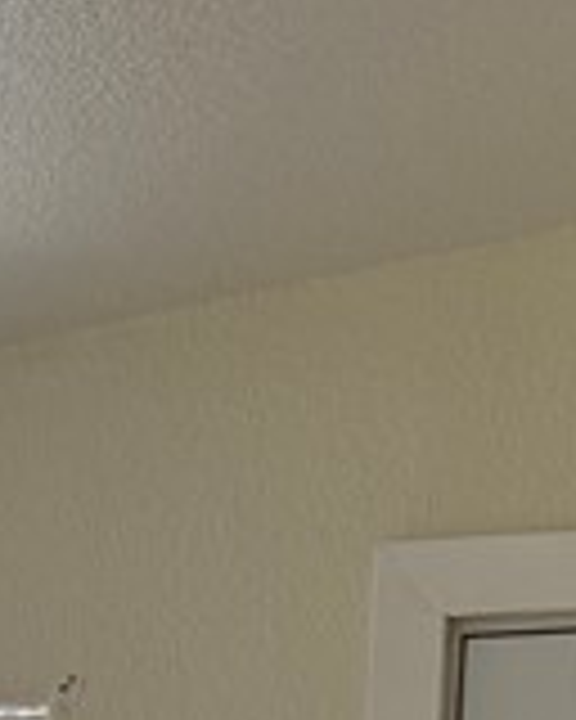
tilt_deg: -3.4
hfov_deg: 10.1
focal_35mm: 150
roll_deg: -1.4
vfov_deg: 11.8
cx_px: -198
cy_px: 1323
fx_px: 3196
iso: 80
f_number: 1.78
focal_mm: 6.76
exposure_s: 1/330
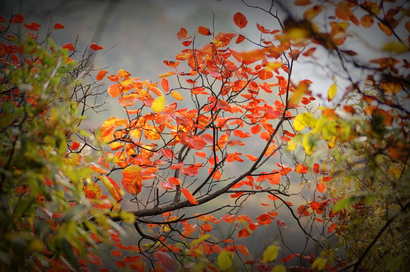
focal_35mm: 105
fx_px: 1195
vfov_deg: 13.0
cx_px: 205
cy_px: 136
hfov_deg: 19.5
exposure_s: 1/320
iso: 100
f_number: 3.2
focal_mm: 70
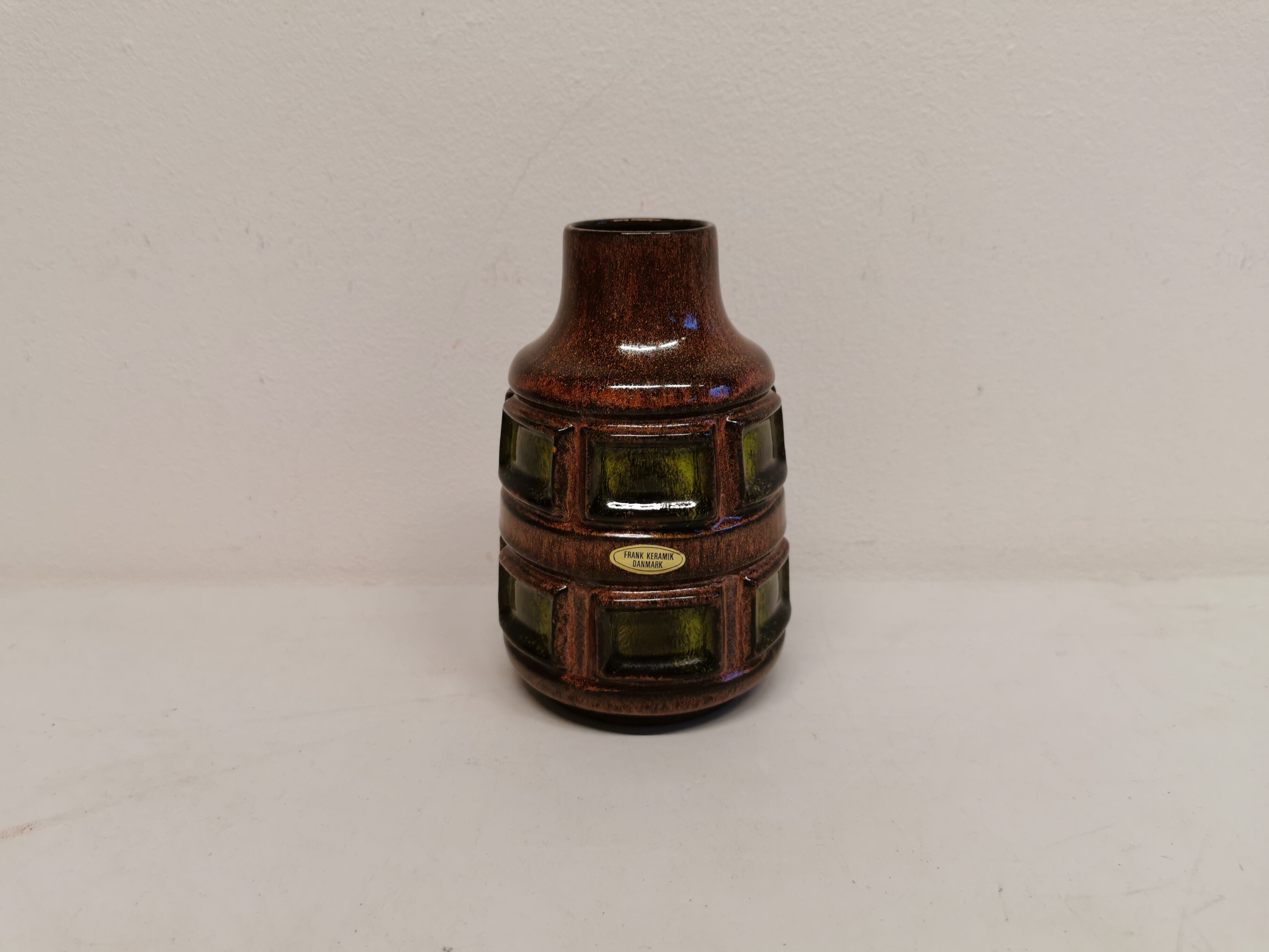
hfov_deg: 65.3
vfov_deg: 51.4
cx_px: 634
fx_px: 990
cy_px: 476
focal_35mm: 27
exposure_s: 1/100
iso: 80
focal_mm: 5.56
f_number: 1.6
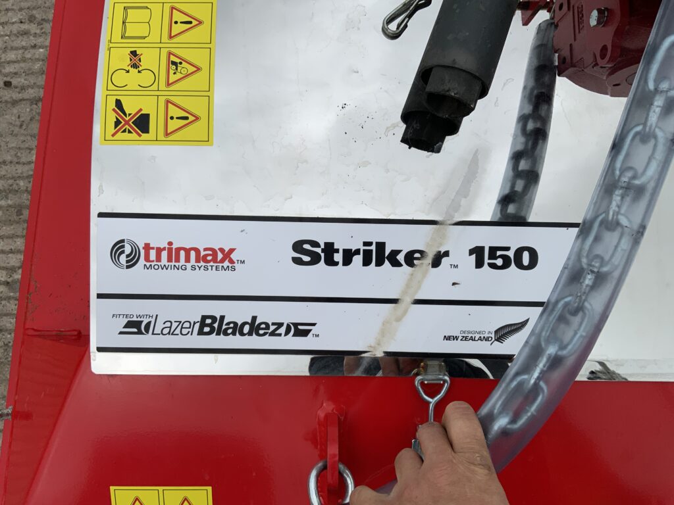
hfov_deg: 61.7
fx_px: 565
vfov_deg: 48.2
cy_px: 252
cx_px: 337
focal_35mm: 29
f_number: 1.8
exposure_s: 1/2801
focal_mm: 3
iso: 16
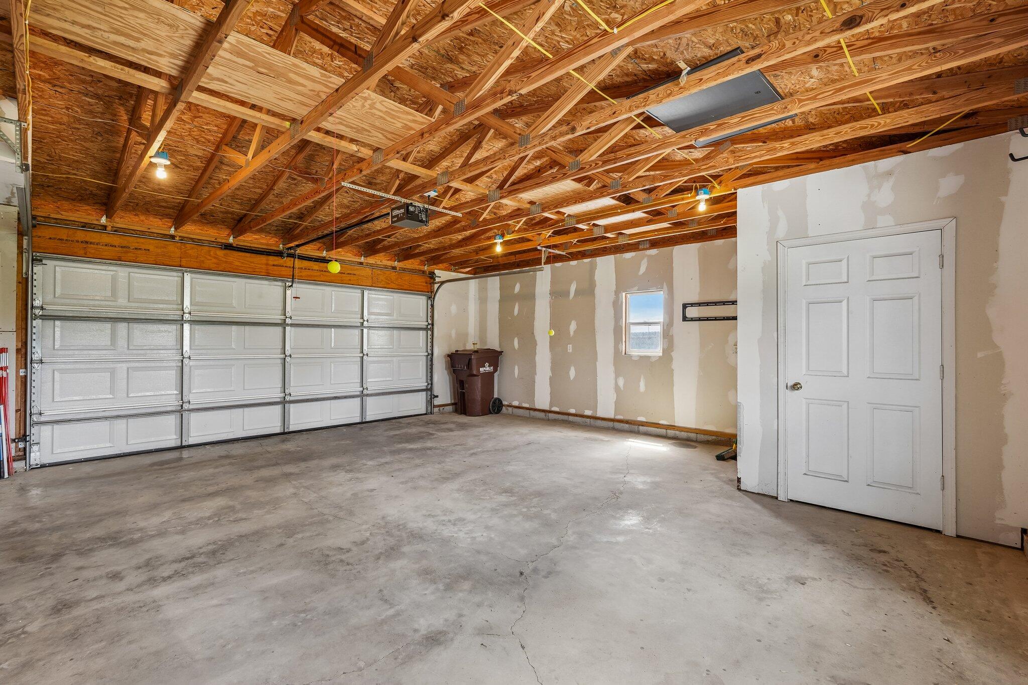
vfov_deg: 72.0
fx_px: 471
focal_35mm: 16
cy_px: 342
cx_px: 514
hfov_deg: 95.0
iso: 400
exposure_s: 1/15
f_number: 8
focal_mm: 16.5
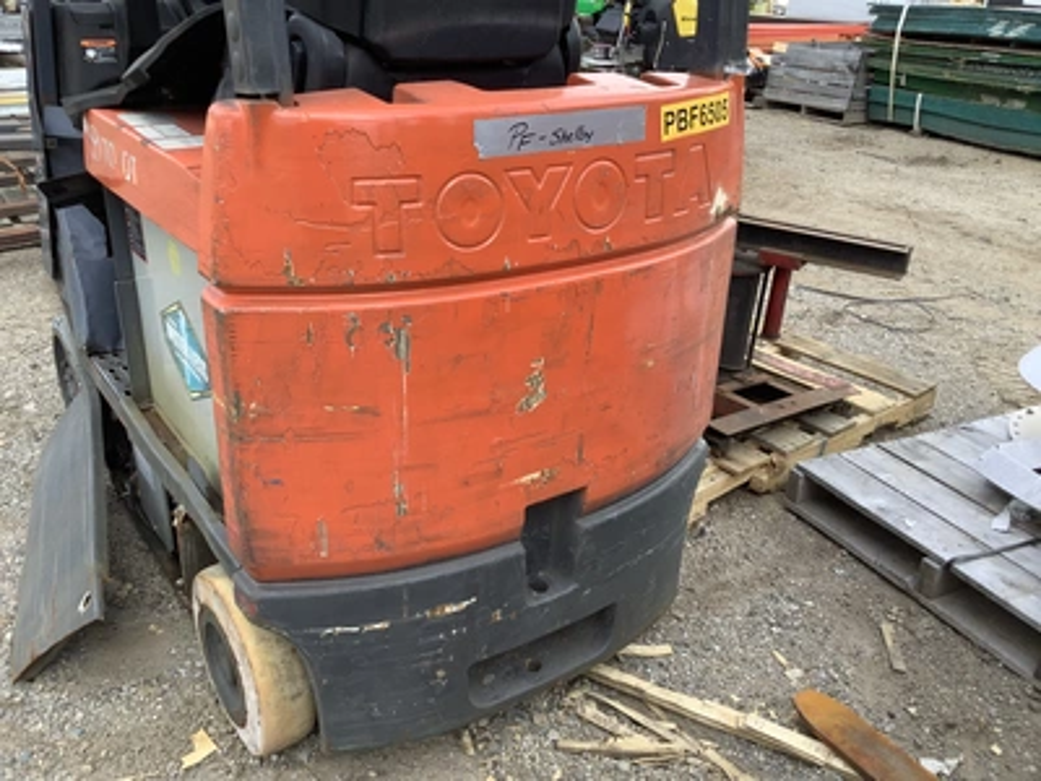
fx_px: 932
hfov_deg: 58.4
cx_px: 520
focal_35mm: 31
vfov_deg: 45.4
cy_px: 390
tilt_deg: -23.7
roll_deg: -3.2
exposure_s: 1/100
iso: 32
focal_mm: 3.3
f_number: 2.4
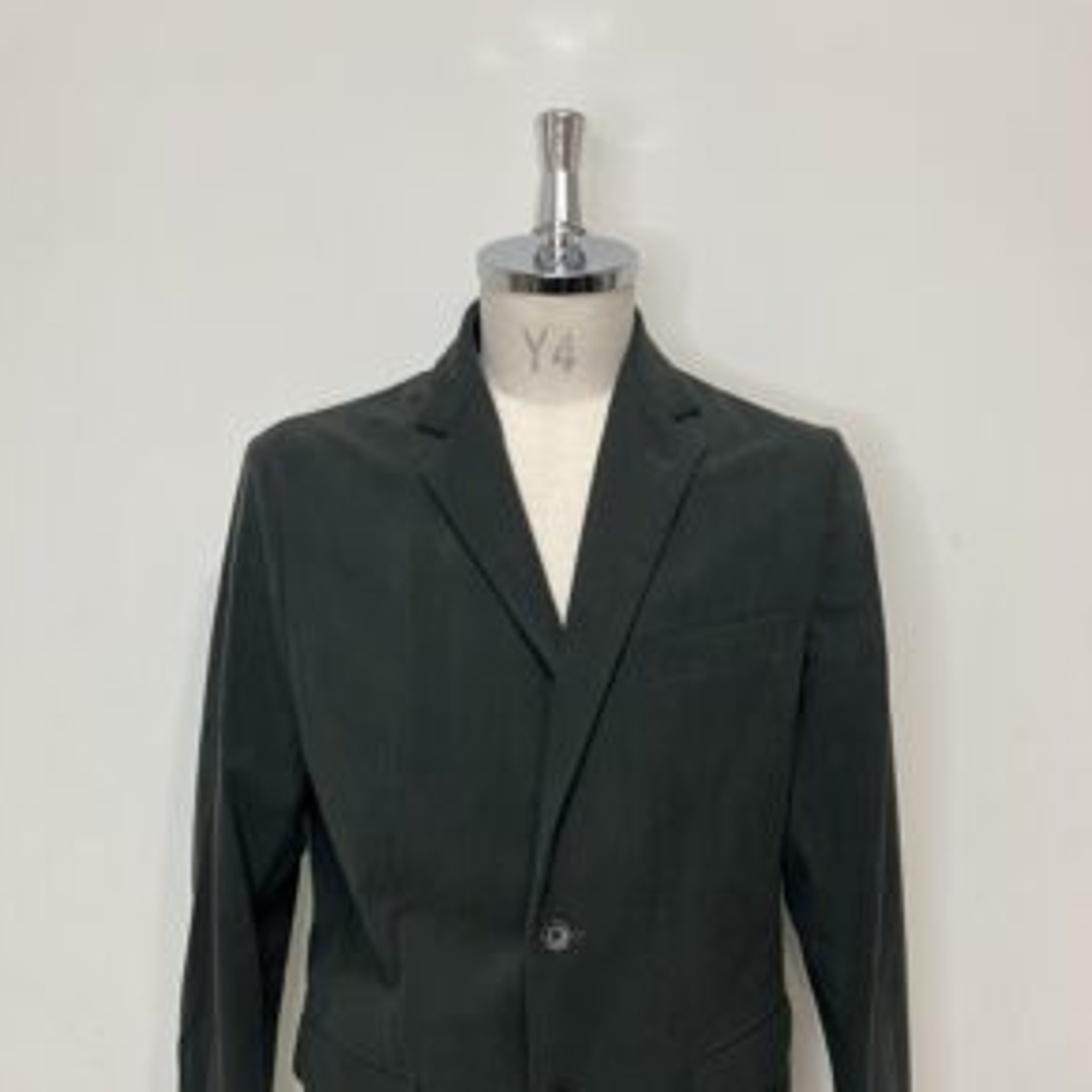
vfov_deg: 47.5
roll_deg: -0.7
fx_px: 1213
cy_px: 743
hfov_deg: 48.5
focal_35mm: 34
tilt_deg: -9.2
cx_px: 548
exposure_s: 1/50
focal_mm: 3.99
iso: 125
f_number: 1.8
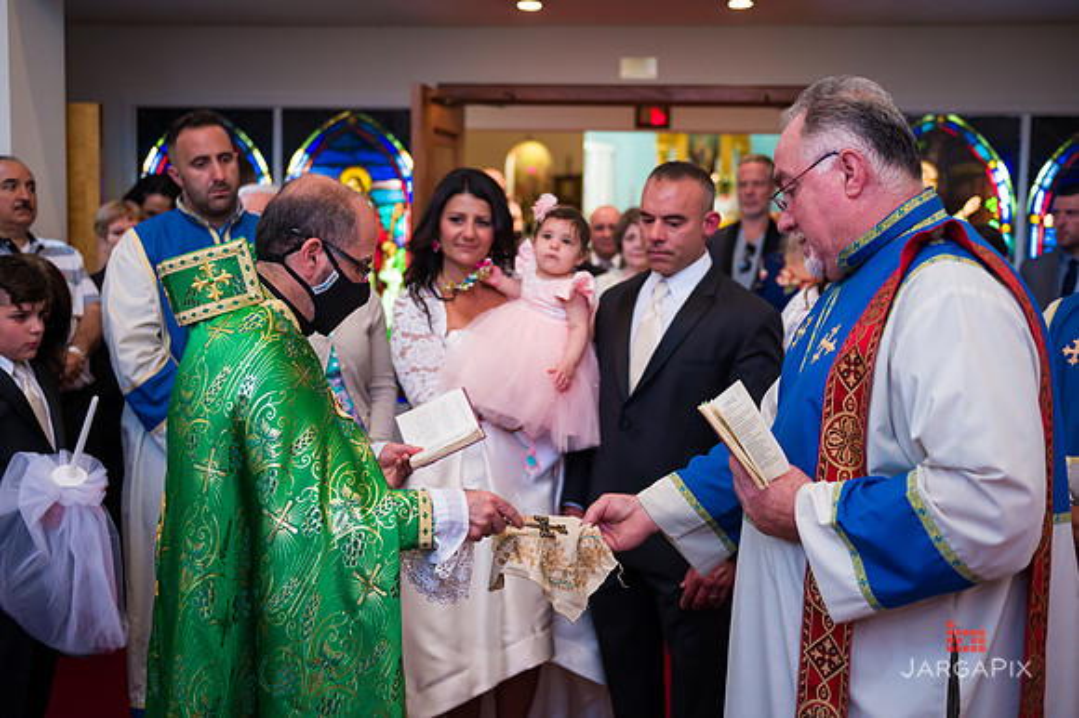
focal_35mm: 42
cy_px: 359
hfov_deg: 46.4
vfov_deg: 31.9
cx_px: 540
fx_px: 1258
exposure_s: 1/125
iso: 1600
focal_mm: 42
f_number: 3.2
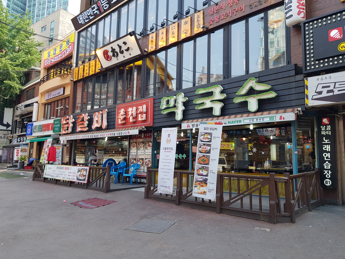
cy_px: 130
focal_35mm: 26
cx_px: 172
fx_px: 259
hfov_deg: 67.3
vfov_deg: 53.1
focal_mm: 4.2
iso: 40
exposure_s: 1/360
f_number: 1.7
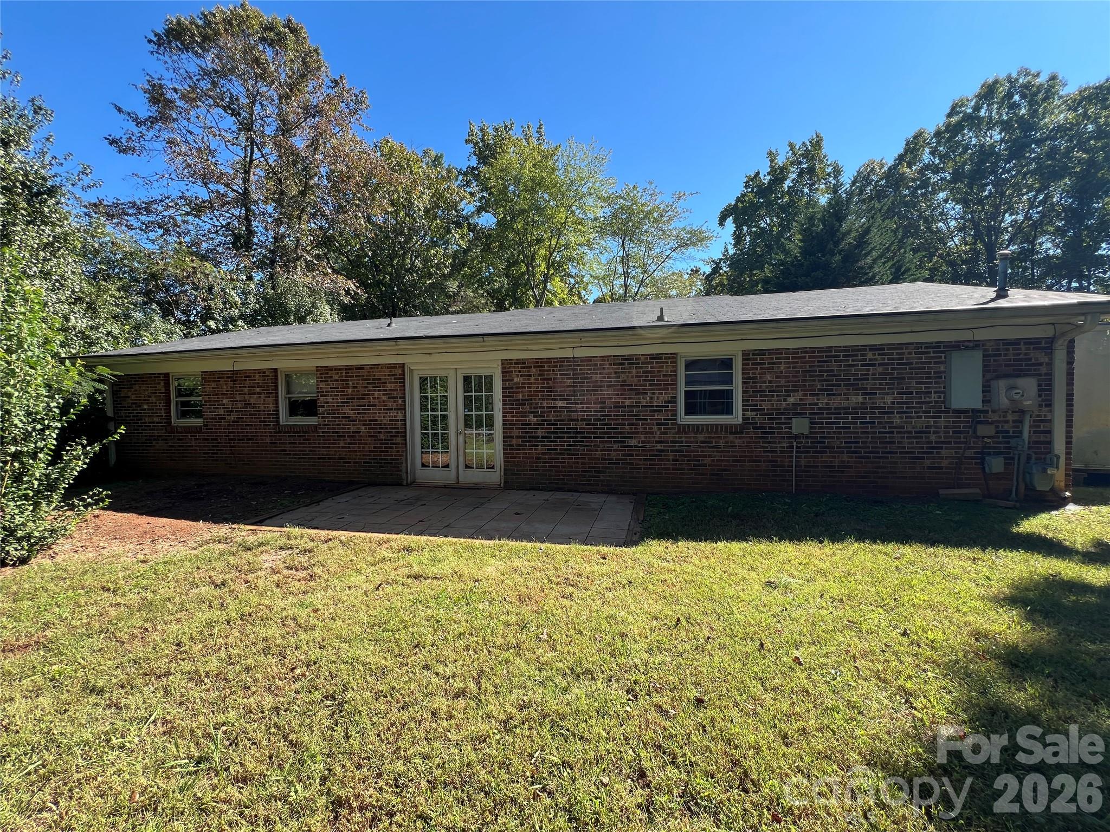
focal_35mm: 13
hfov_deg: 106.2
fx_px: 417
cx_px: 555
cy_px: 416
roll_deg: +1.0
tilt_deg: -1.7
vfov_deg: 89.9
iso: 32
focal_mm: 1.57
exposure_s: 1/256
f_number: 1.8
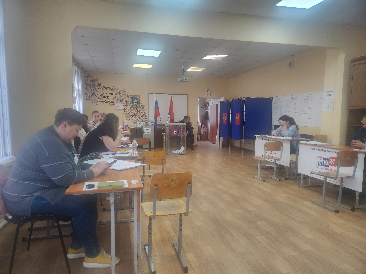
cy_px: 137
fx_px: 254
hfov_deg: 71.6
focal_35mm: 24
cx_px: 183
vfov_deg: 56.8
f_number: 1.8
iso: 125
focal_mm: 5
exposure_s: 1/100
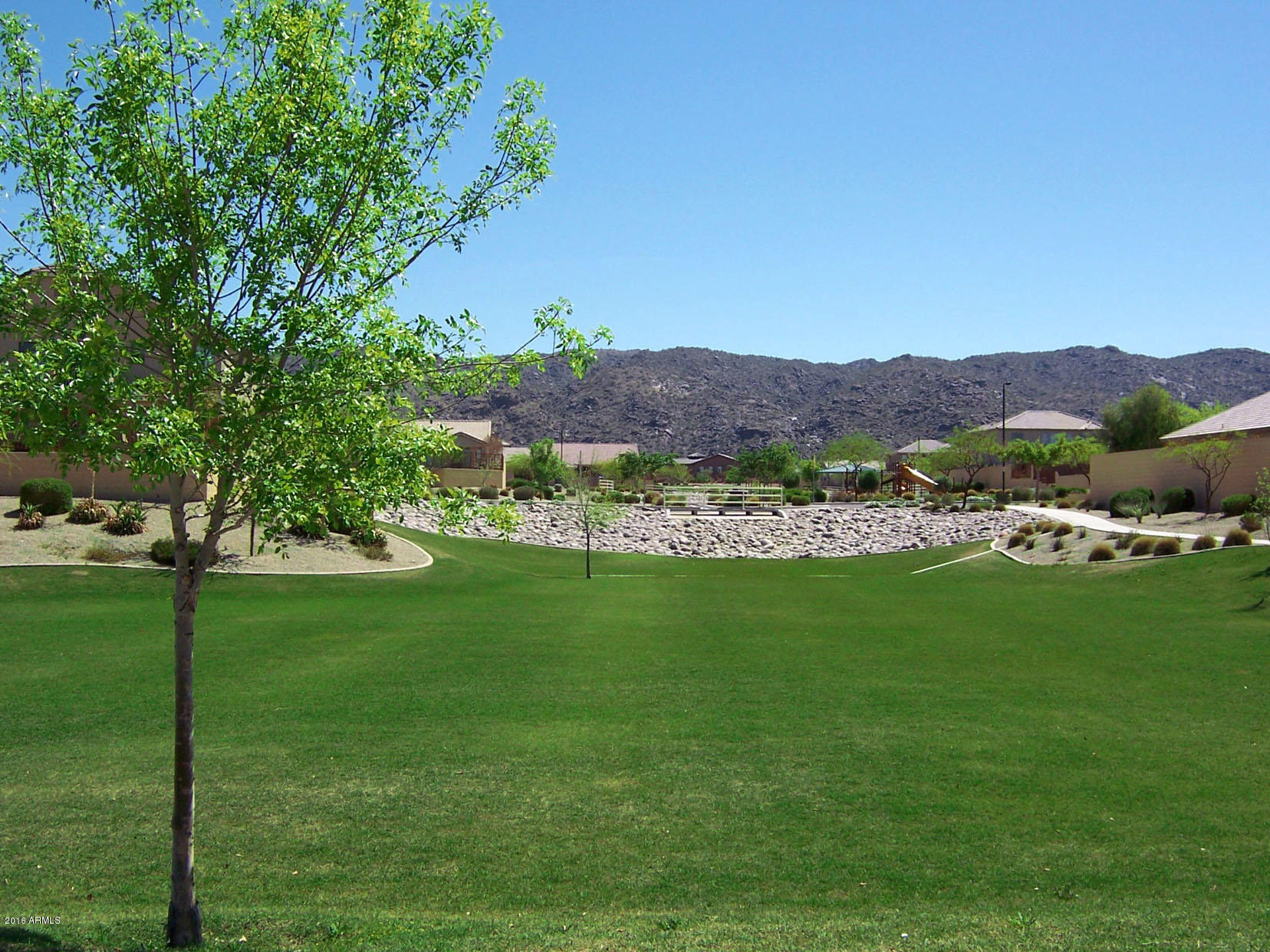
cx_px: 635
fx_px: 1798
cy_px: 476
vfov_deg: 29.7
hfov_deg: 38.9
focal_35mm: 49
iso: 80
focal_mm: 8.2
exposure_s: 1/1000
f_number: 4
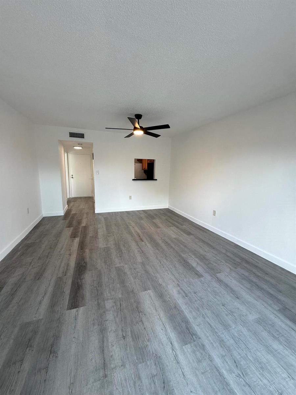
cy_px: 198
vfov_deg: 102.1
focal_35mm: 14
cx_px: 148
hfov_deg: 85.7
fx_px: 160
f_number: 2.2
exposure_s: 1/124
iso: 160
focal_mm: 2.22
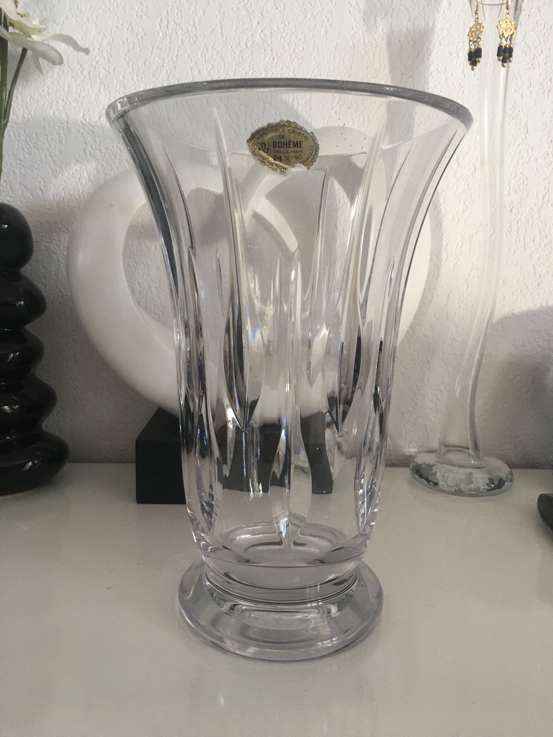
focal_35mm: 29
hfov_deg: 48.2
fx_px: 618
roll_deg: -1.0
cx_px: 276
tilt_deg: -9.5
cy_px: 368
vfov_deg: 61.7
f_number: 2.2
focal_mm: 4.15
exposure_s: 1/17
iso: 50
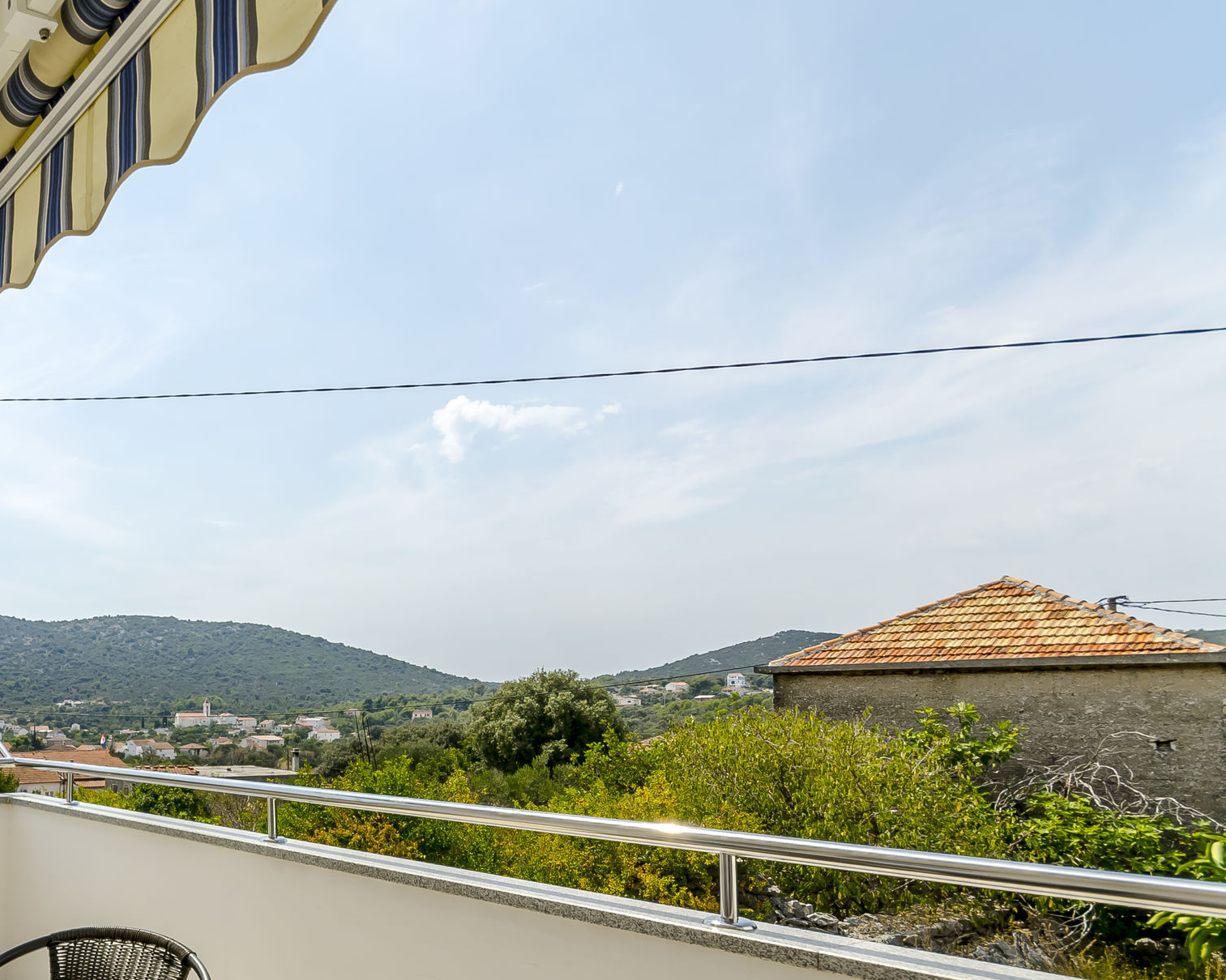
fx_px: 943
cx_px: 111
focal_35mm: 26
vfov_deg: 53.2
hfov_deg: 56.5
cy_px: 699
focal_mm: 10
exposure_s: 1/320
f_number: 10
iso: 100
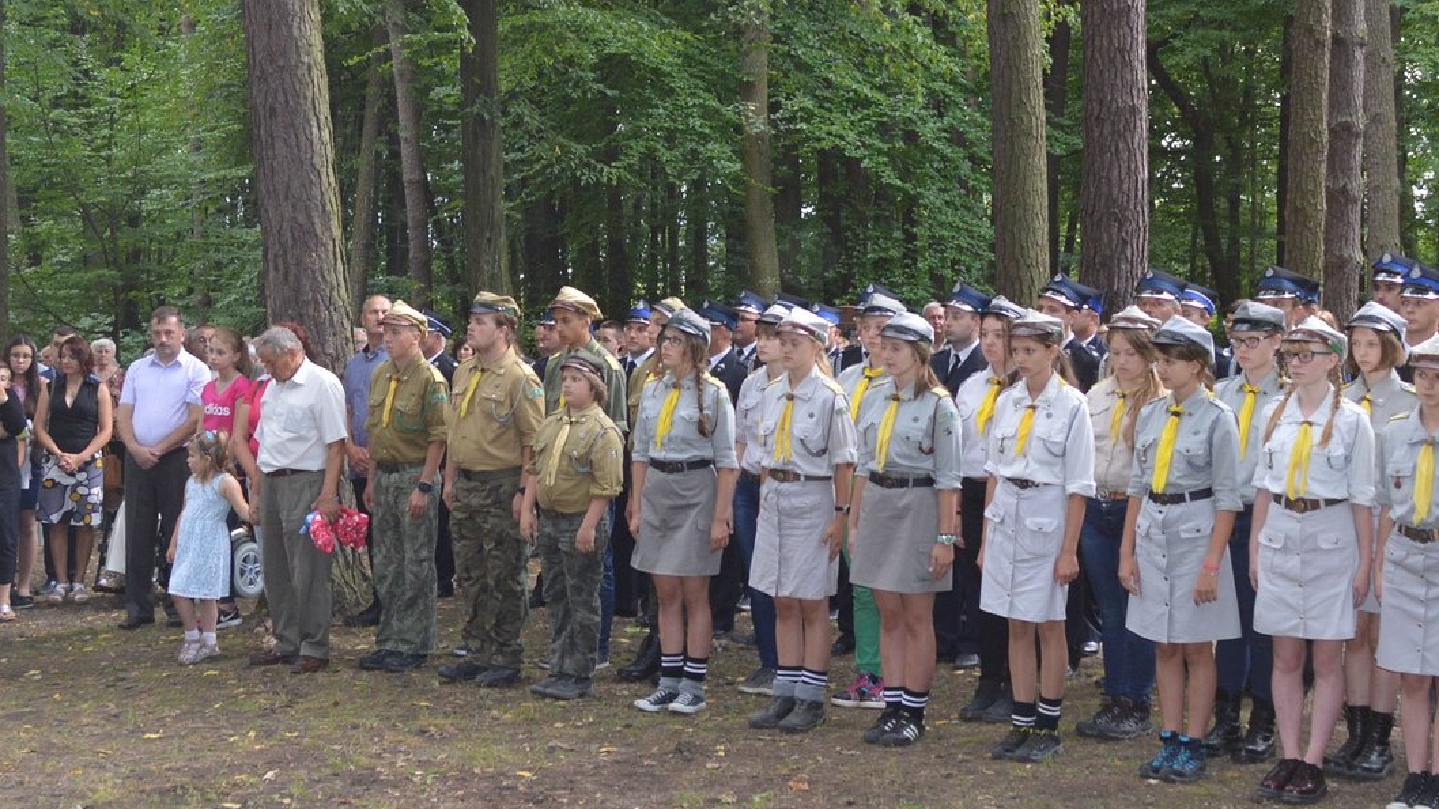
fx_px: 2175
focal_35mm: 57
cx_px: 709
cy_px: 326
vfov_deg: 21.1
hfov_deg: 36.6
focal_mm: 20
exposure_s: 1/80
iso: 400
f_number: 4
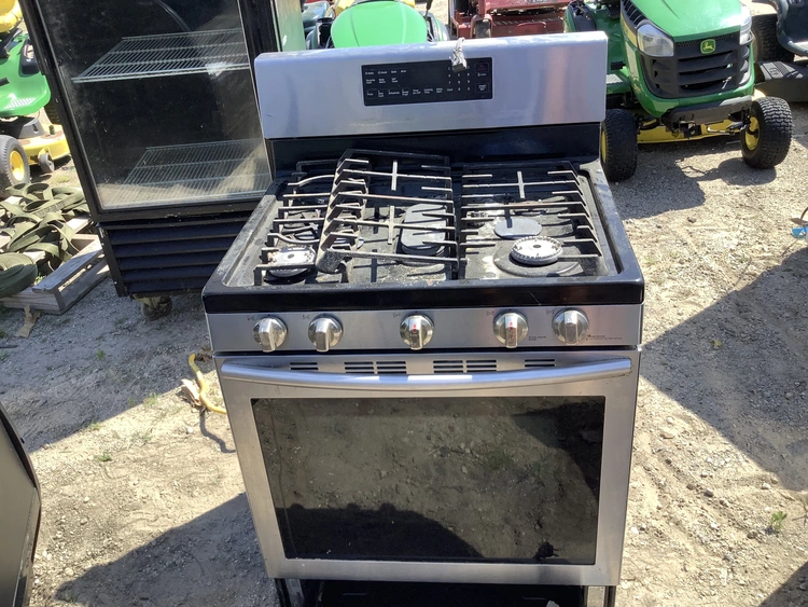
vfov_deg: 45.5
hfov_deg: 58.3
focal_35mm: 31
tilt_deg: -31.2
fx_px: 724
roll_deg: +3.2
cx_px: 404
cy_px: 304
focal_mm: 3.3
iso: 25
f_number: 2.4
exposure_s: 1/460
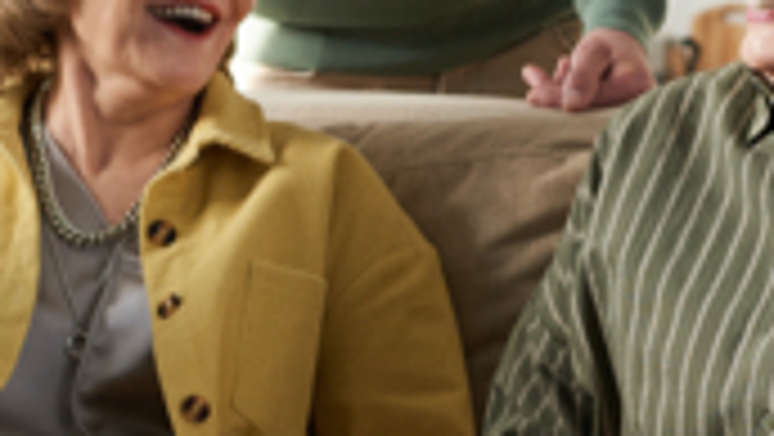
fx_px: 4354
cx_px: 464
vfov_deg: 5.7
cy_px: 85
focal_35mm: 212
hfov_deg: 10.2
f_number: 5
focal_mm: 58
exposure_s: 1/200
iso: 800
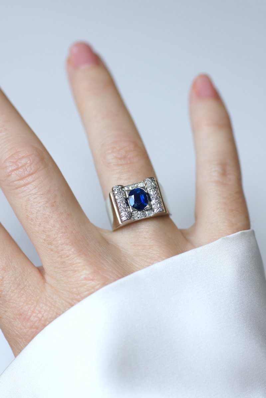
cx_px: 133
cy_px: 199
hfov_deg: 13.0
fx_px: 1164
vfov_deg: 19.5
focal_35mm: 105
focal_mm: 70
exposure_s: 1/125
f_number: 3.5
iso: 200
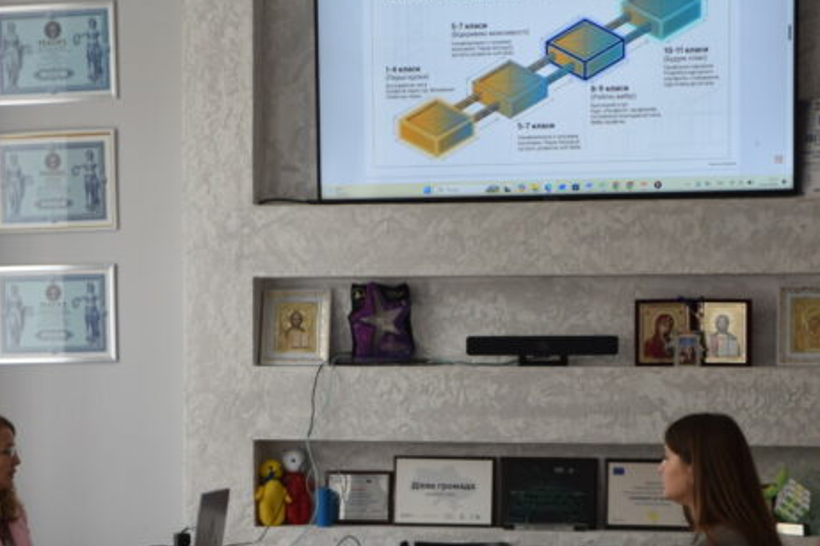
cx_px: 181
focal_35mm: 120
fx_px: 2732
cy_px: 377
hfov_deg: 17.0
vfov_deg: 11.4
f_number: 4.5
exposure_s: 1/80
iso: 400
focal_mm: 48
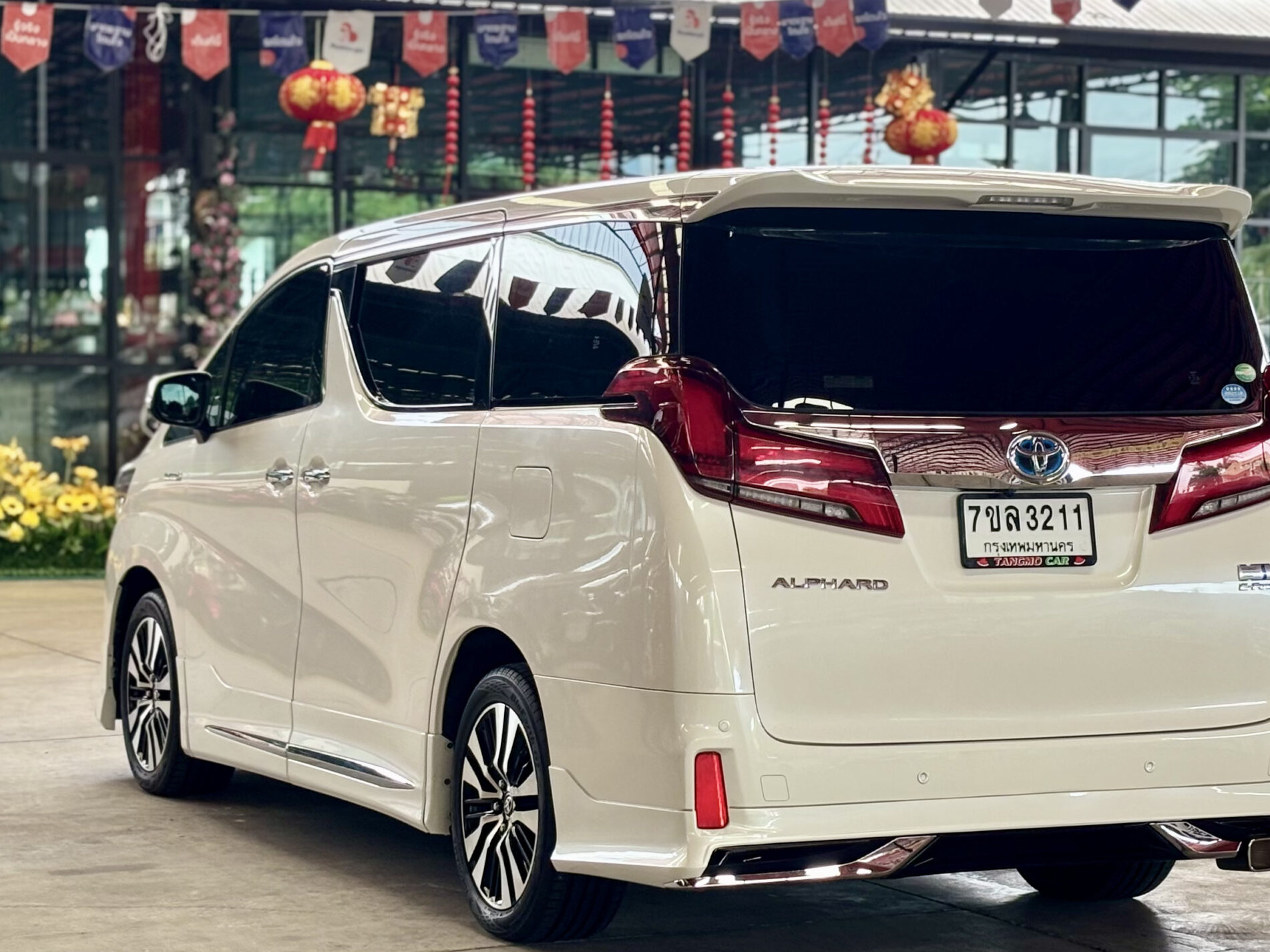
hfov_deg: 27.7
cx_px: 759
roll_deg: -0.5
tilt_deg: -2.3
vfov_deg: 21.0
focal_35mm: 70
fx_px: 2568
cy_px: 499
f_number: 1.6
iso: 40
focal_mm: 5.96
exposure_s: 1/121
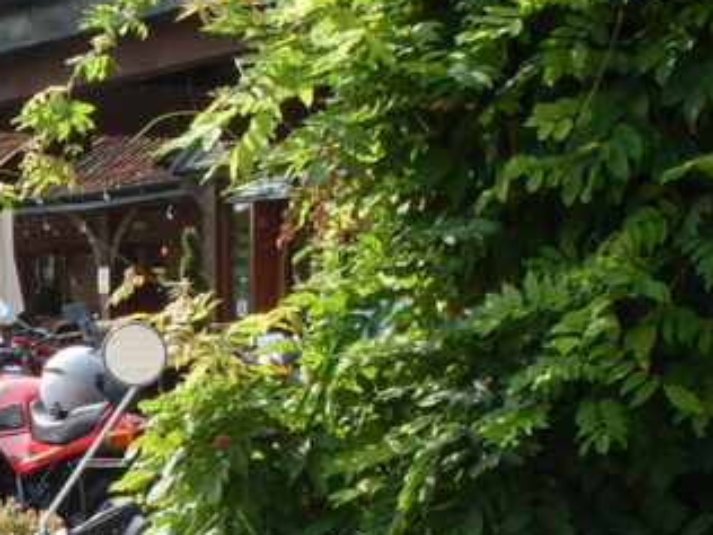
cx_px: -203
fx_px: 2533
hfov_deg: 15.3
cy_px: 763
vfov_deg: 11.6
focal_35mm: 123
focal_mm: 6.3
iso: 80
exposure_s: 1/90
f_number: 8.4
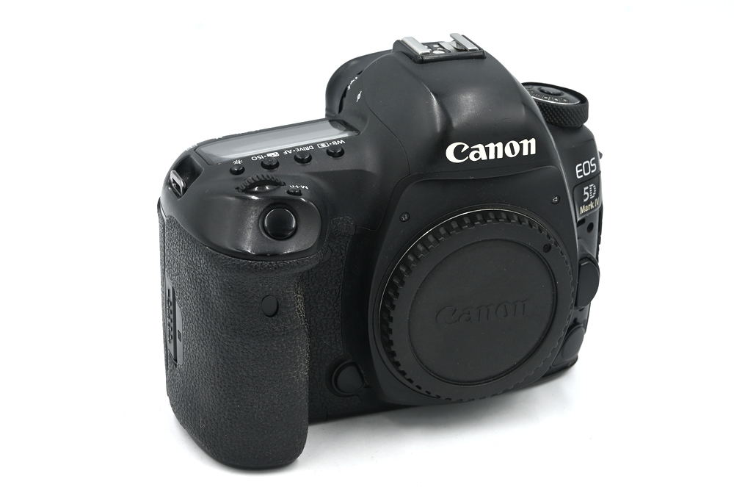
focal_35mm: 75
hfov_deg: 27.0
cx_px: 367
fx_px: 1529
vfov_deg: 18.2
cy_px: 245
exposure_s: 1/80
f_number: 10
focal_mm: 50
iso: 200
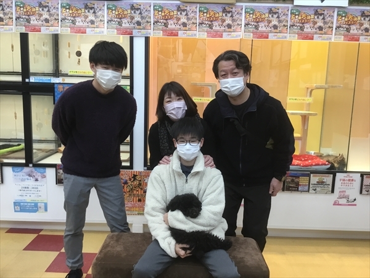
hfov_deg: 58.4
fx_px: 331
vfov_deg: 45.4
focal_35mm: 31
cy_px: 139
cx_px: 185
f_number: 2.4
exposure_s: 1/30
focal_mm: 3.3
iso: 64
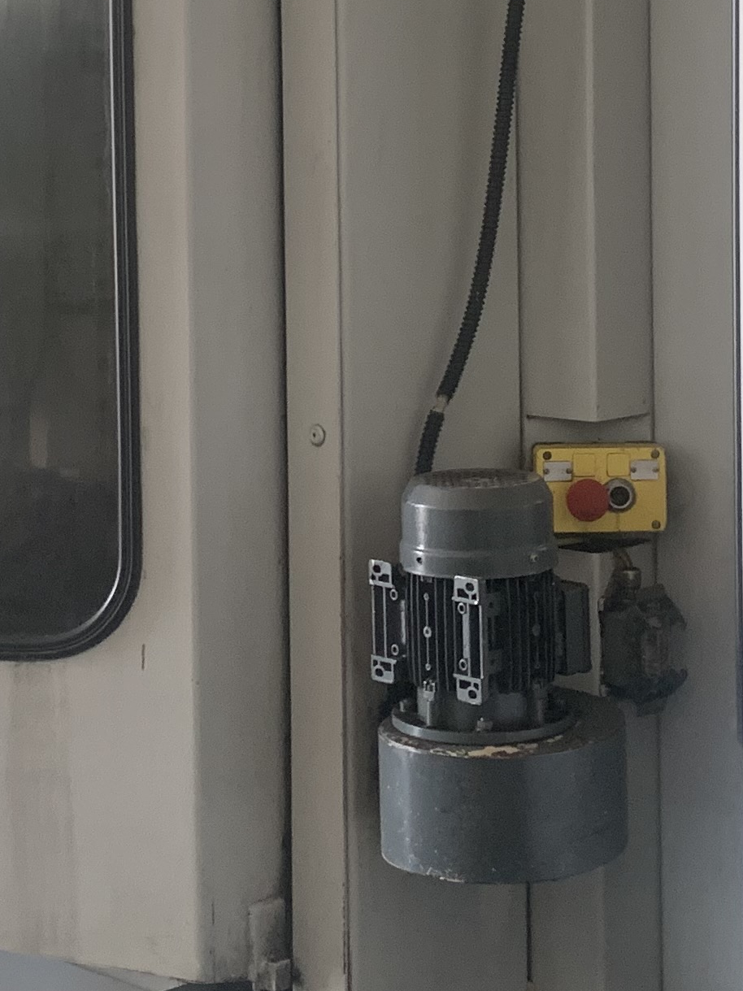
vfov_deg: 22.5
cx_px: 384
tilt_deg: -3.0
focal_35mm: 86
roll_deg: +1.2
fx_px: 2462
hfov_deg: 17.2
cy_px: 202
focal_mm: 4.25
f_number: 1.8
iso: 125
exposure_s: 1/60
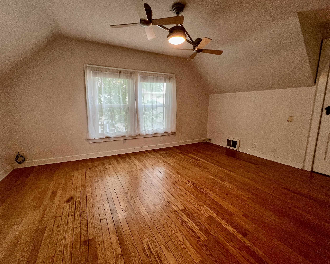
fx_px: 137
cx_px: 156
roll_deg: -0.1
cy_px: 129
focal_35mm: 14
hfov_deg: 100.6
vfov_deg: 88.0
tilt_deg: -9.5
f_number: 1.8
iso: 200
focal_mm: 1.57
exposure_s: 1/120
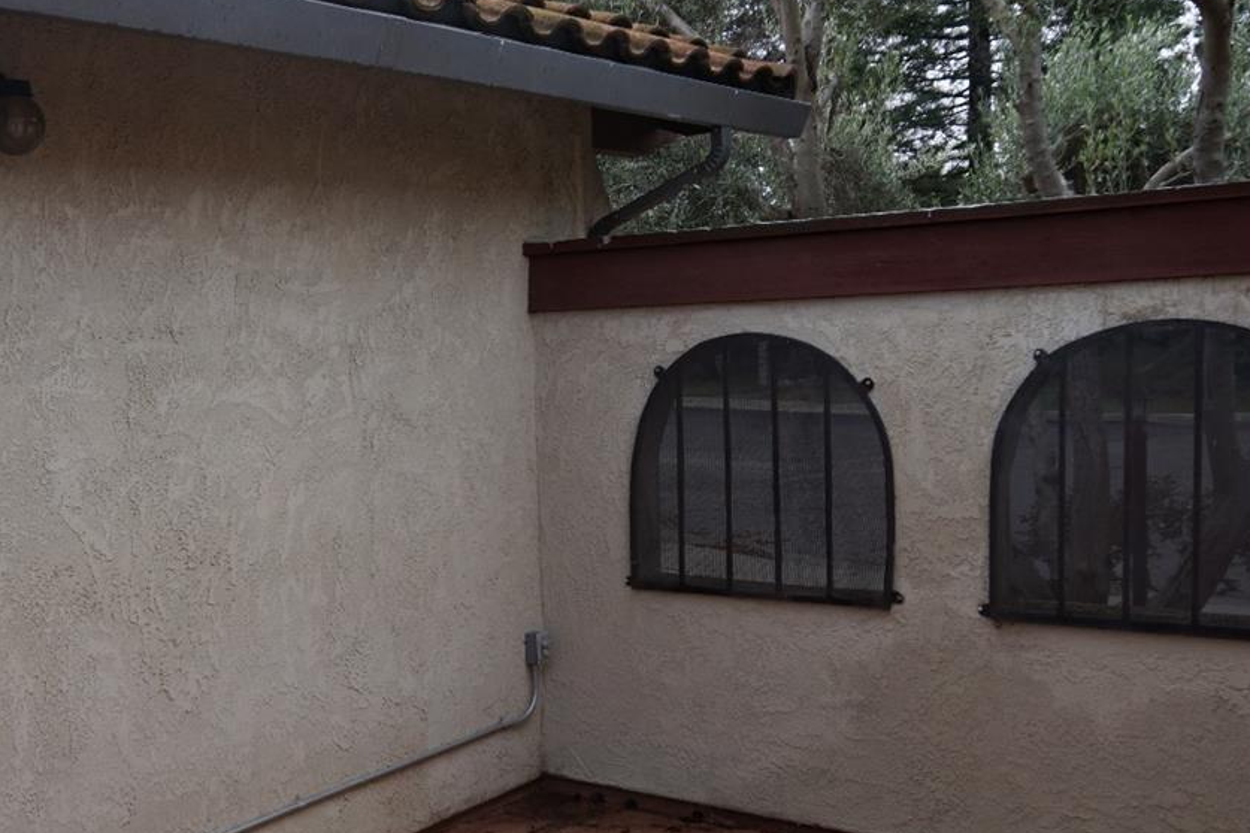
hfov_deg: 42.3
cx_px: 163
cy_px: 488
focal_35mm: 43
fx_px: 1493
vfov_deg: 31.1
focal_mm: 16
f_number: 5
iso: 100
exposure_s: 1/200
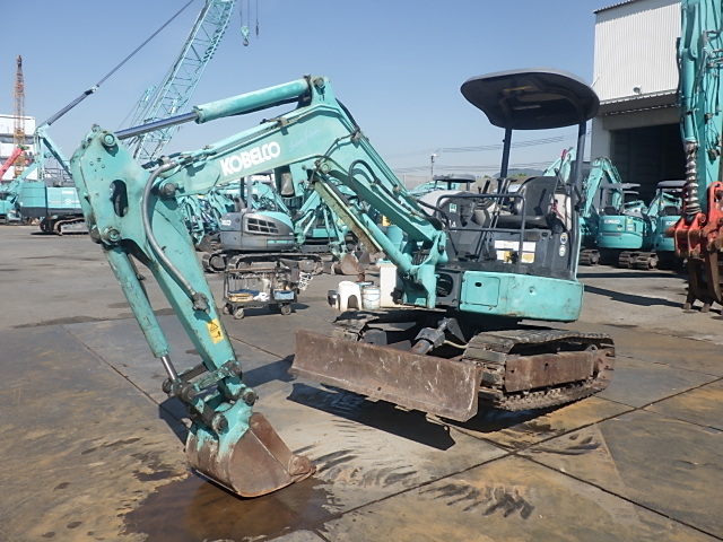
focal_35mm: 28
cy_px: 271
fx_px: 585
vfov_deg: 49.7
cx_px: 362
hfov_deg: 63.4
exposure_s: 1/1000
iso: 125
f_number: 4.2
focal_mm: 5
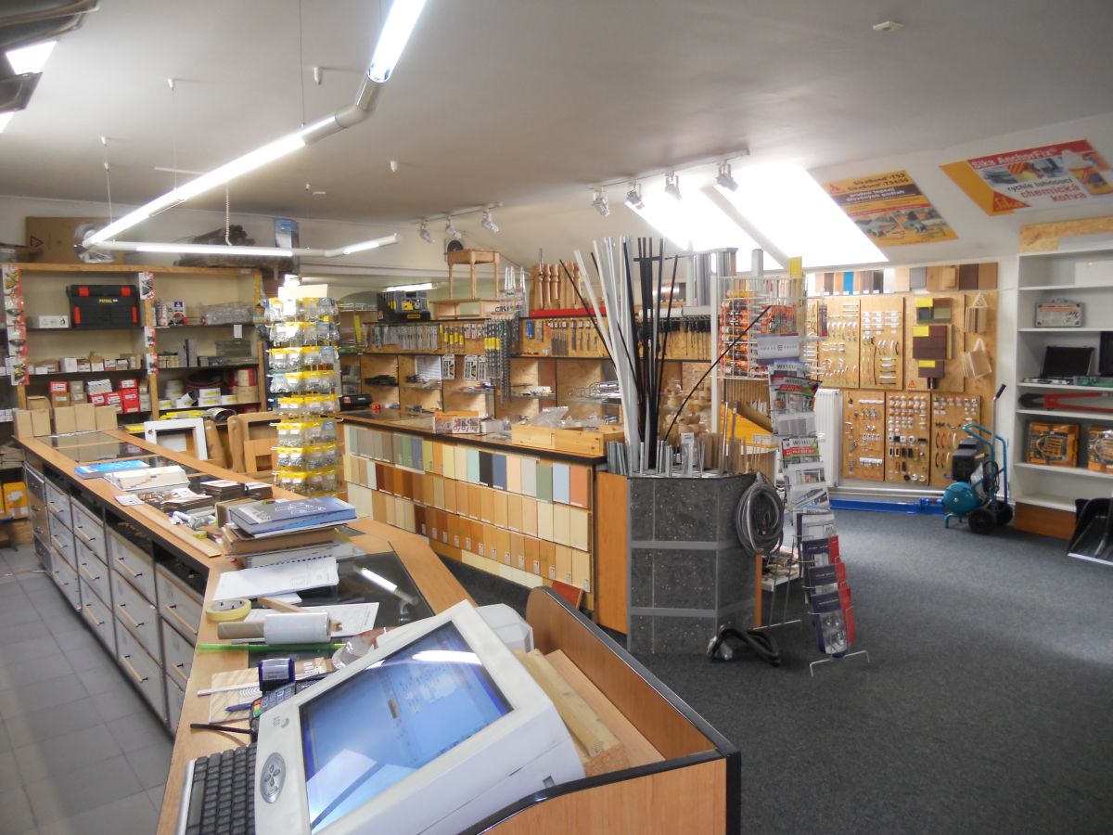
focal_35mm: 27
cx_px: 556
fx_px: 868
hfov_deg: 65.3
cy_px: 418
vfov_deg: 51.4
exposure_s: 1/30
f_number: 3.2
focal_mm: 4.9
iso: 160
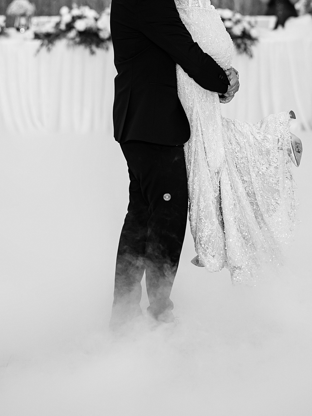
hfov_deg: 17.5
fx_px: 1010
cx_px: 124
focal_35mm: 84
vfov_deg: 23.0
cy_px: 97
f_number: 1.4
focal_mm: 50
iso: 250
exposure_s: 1/250
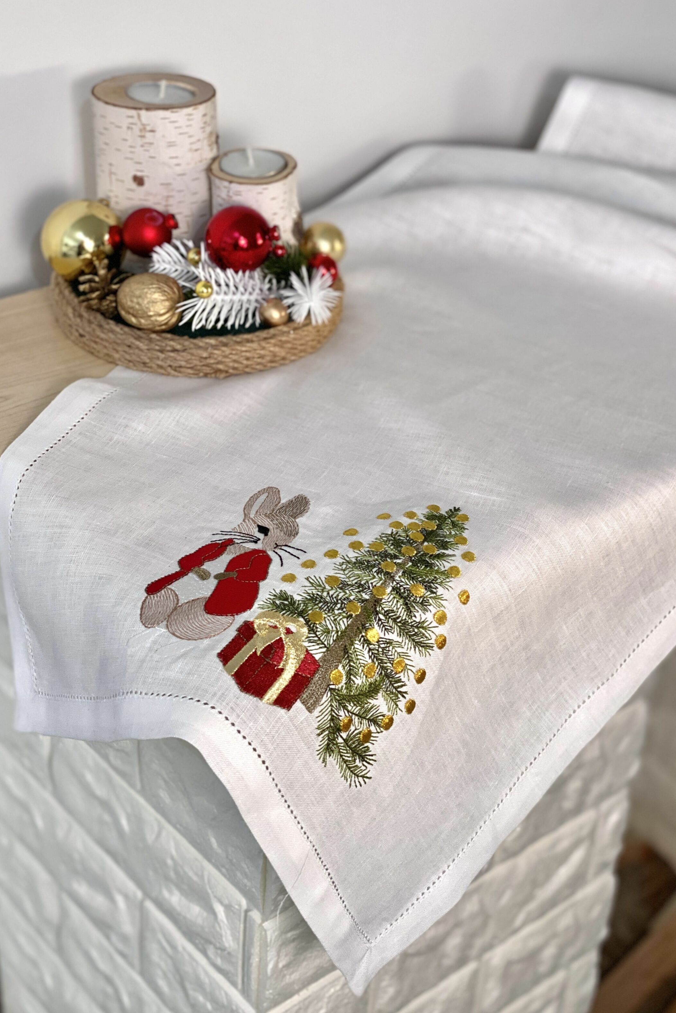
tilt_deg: -32.3
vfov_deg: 36.2
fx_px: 1549
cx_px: 345
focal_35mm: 55
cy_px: 509
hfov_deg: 24.6
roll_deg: -3.3
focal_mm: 6
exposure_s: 1/100
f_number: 2
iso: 80
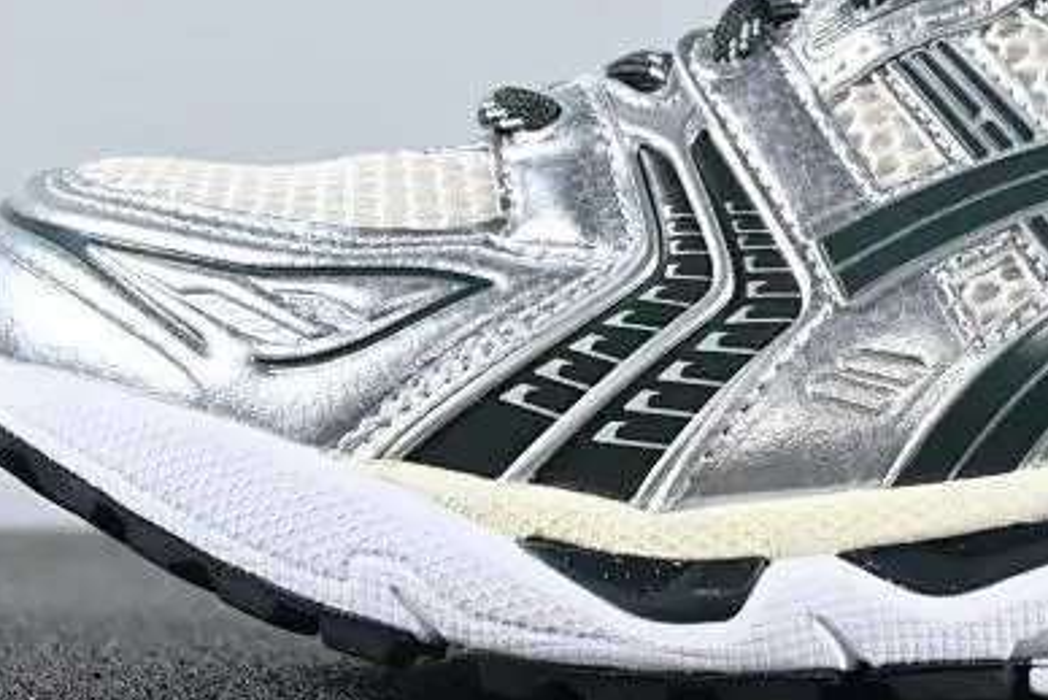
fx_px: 5224
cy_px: 38
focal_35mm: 179
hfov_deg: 11.3
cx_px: 1083
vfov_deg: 7.6
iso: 1100
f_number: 6
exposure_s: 1/125
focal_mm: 43
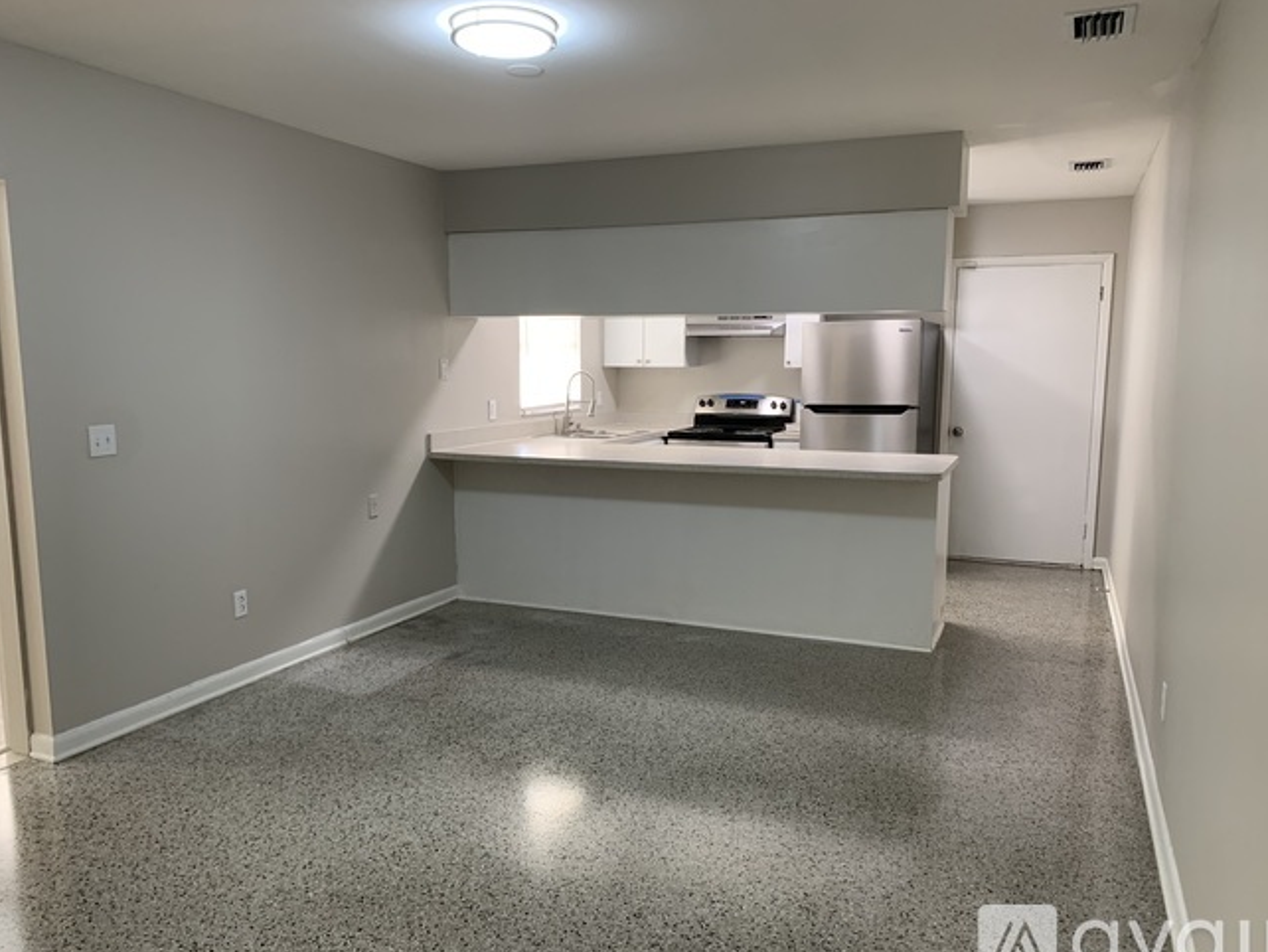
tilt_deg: -8.0
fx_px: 989
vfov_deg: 51.4
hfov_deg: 65.3
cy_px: 490
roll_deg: -0.5
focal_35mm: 27
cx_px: 639
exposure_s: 1/60
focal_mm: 4.25
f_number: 1.8
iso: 125
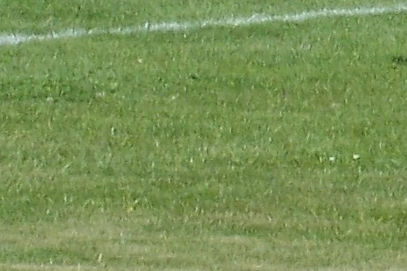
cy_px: -503
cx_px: 770
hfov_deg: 2.0
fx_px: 11614
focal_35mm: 1028
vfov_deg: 1.3
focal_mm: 20
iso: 80
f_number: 6.8
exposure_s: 1/250
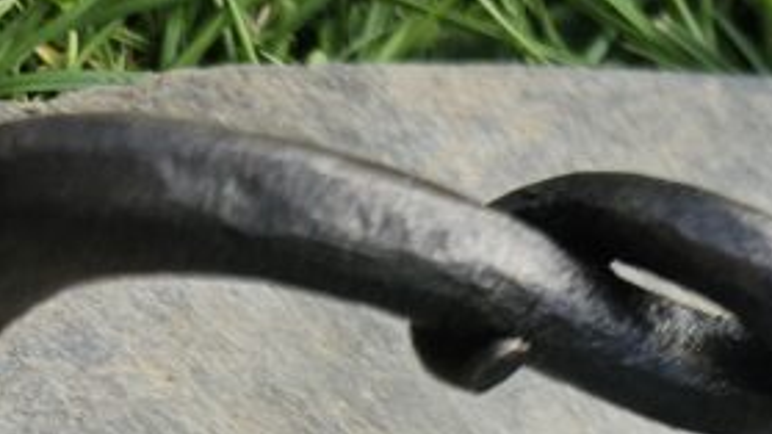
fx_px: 1883
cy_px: 860
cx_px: 1013
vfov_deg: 11.8
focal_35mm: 92
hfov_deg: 21.0
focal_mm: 5.4
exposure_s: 1/480
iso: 25
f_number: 1.8
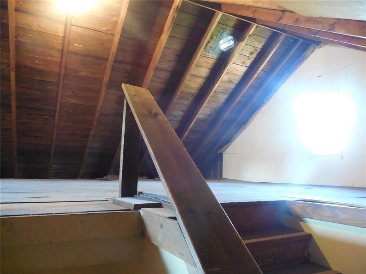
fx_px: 264
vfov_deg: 54.9
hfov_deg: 69.4
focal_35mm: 25
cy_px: 137
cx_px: 183
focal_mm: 4.5
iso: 800
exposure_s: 1/5
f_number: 3.3
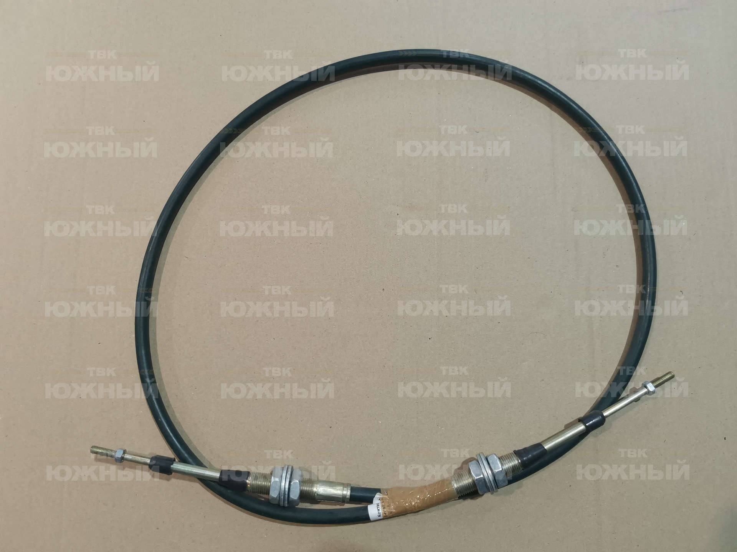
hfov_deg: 67.3
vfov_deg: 53.1
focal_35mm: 26
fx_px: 554
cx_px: 368
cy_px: 276
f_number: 1.4
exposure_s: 1/100
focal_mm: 4.66
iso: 160
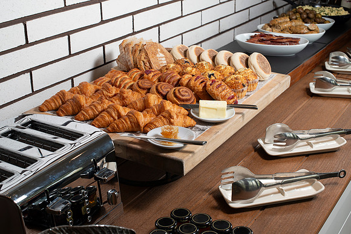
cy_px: 117
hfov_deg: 39.6
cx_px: 176
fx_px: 488
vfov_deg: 27.0
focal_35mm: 50
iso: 250
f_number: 10
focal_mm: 50
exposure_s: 1/100
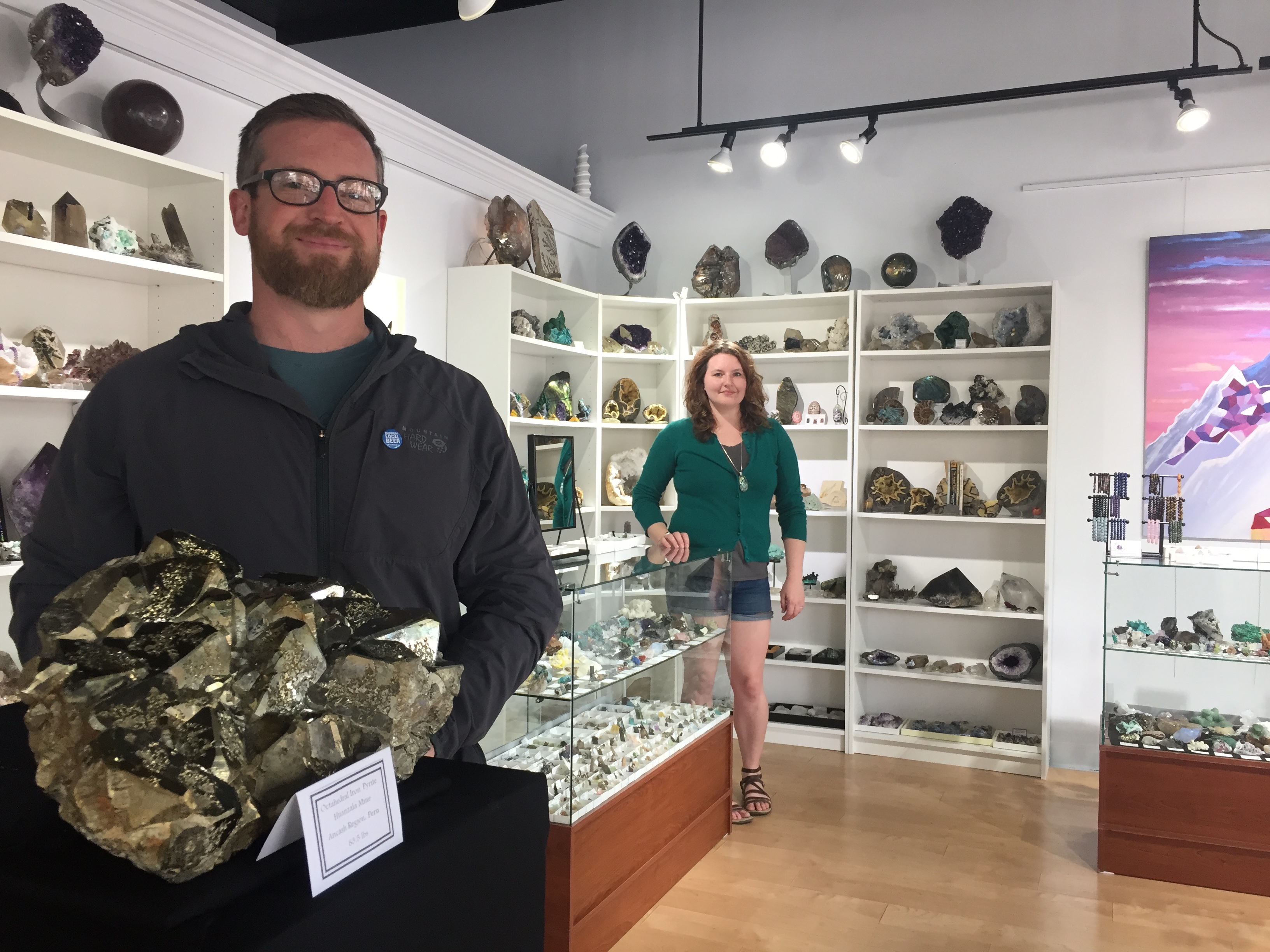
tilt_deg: -0.5
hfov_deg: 61.7
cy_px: 476
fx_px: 1064
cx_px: 635
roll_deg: -1.0
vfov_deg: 48.2
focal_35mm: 29
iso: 32
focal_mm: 4.15
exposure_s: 1/30
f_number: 2.2
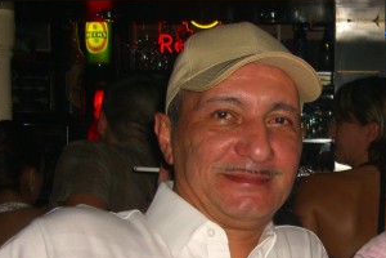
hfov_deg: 25.0
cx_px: 338
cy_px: 236
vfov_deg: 17.0
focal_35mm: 79
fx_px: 847
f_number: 2.8
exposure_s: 1/60
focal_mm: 7.9
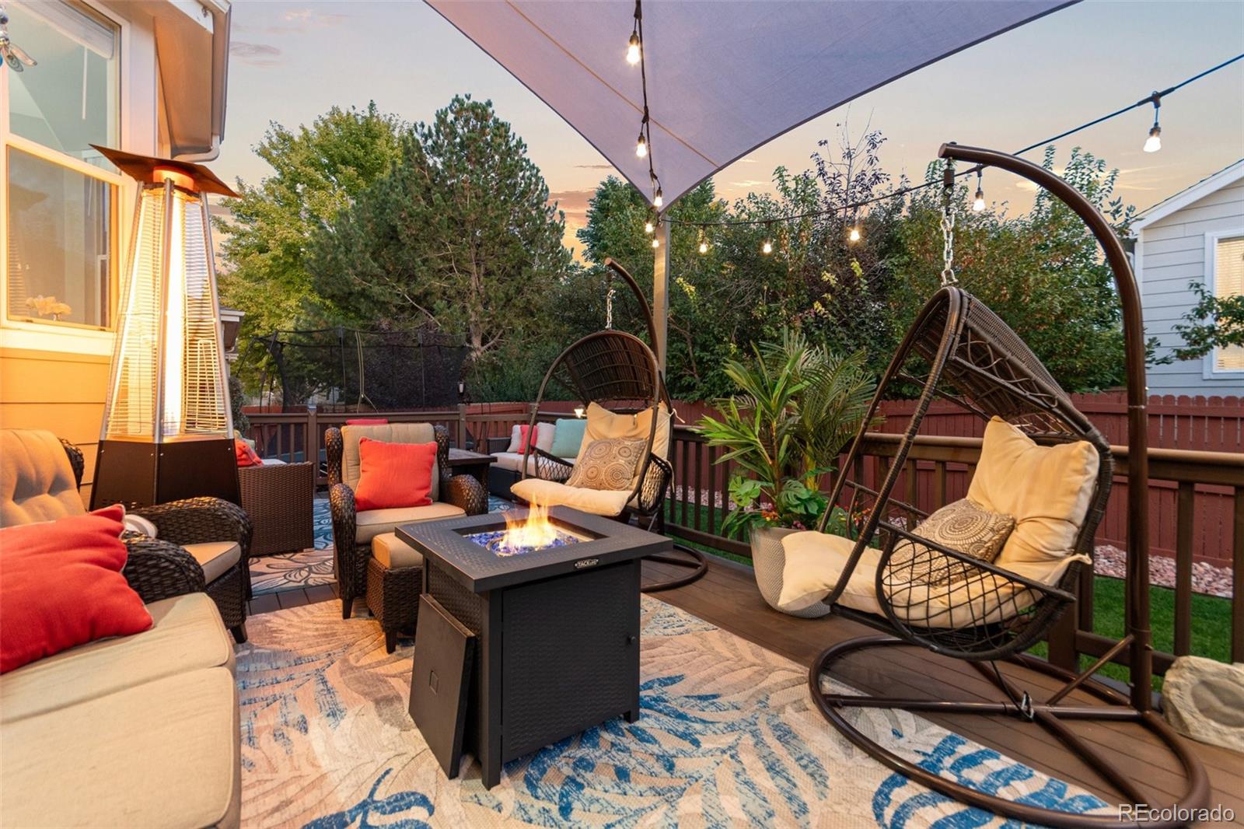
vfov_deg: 77.3
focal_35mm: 15
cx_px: 622
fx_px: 518
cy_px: 414
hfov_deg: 100.4
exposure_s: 1.6
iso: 400
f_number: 8
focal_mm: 10
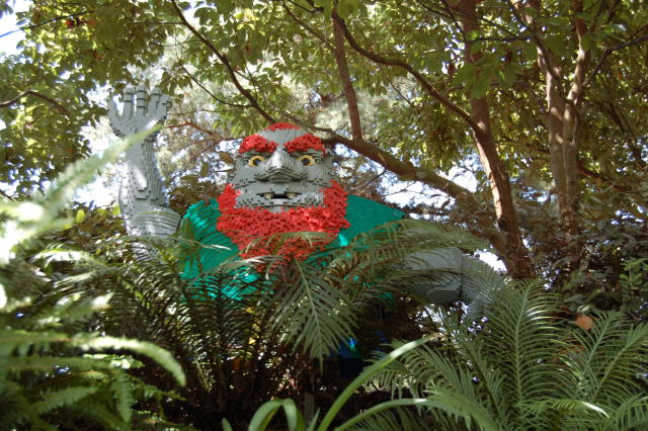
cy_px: 216
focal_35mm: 57
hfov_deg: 35.1
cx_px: 324
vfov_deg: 23.8
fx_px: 1025
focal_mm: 38
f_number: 5
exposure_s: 1/100
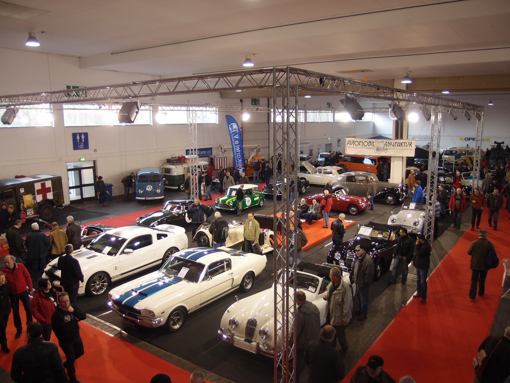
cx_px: 255
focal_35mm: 28
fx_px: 413
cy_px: 192
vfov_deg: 49.7
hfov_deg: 63.4
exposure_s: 1/60
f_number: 1.8
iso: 125
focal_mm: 6
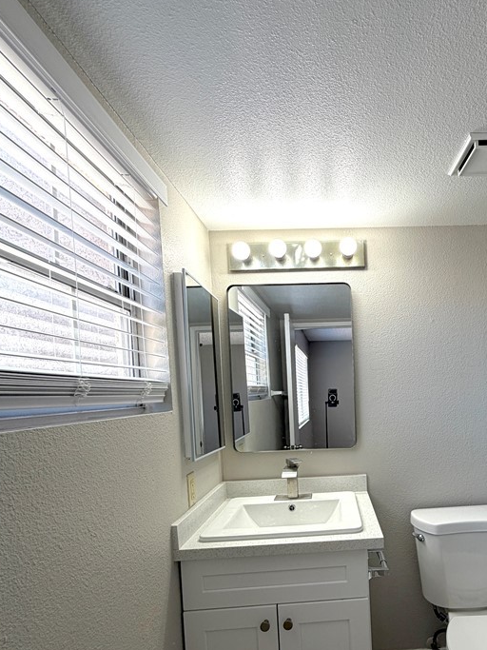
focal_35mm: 21
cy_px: 404
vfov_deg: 77.6
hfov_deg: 60.7
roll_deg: +2.4
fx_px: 394
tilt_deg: -1.8
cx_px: 351
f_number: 2.2
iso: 64
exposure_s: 1/121
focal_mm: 2.22
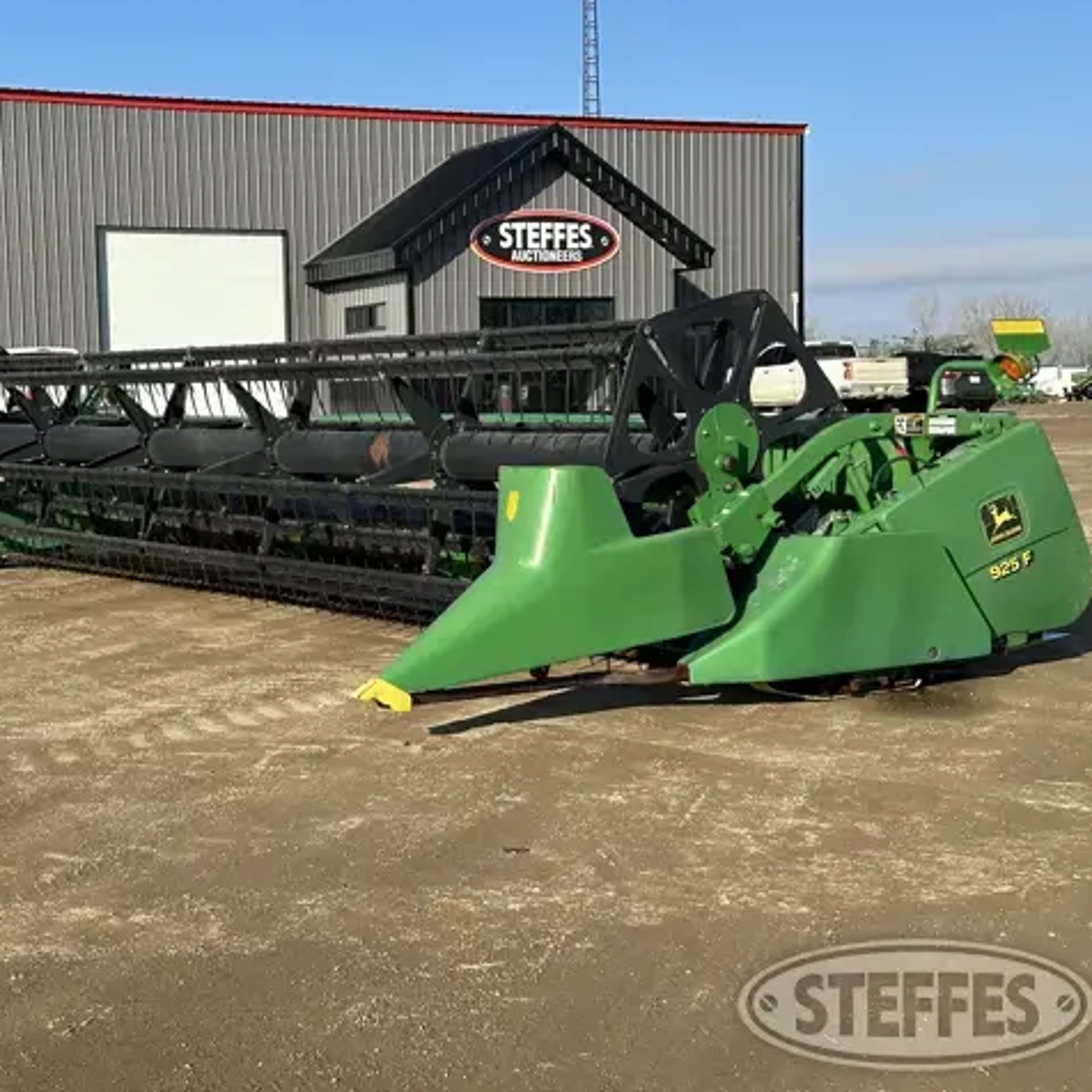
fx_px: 2034
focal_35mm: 57
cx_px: 411
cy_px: 546
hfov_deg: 29.9
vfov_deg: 30.0
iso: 64
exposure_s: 1/3058
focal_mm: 6.86
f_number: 1.78
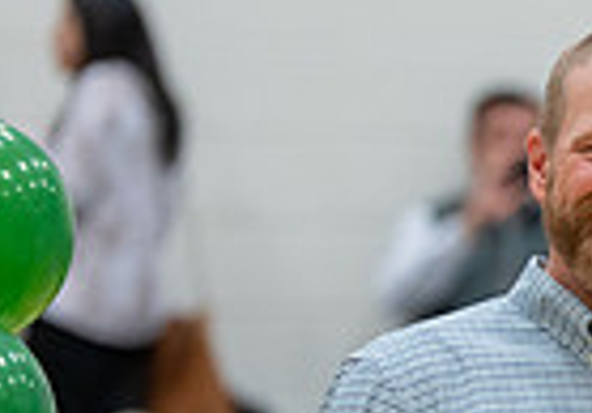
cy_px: 497
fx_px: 9643
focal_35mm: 578
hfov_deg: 3.5
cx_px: 1099
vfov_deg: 2.5
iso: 3200
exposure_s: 1/320
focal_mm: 128
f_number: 2.8
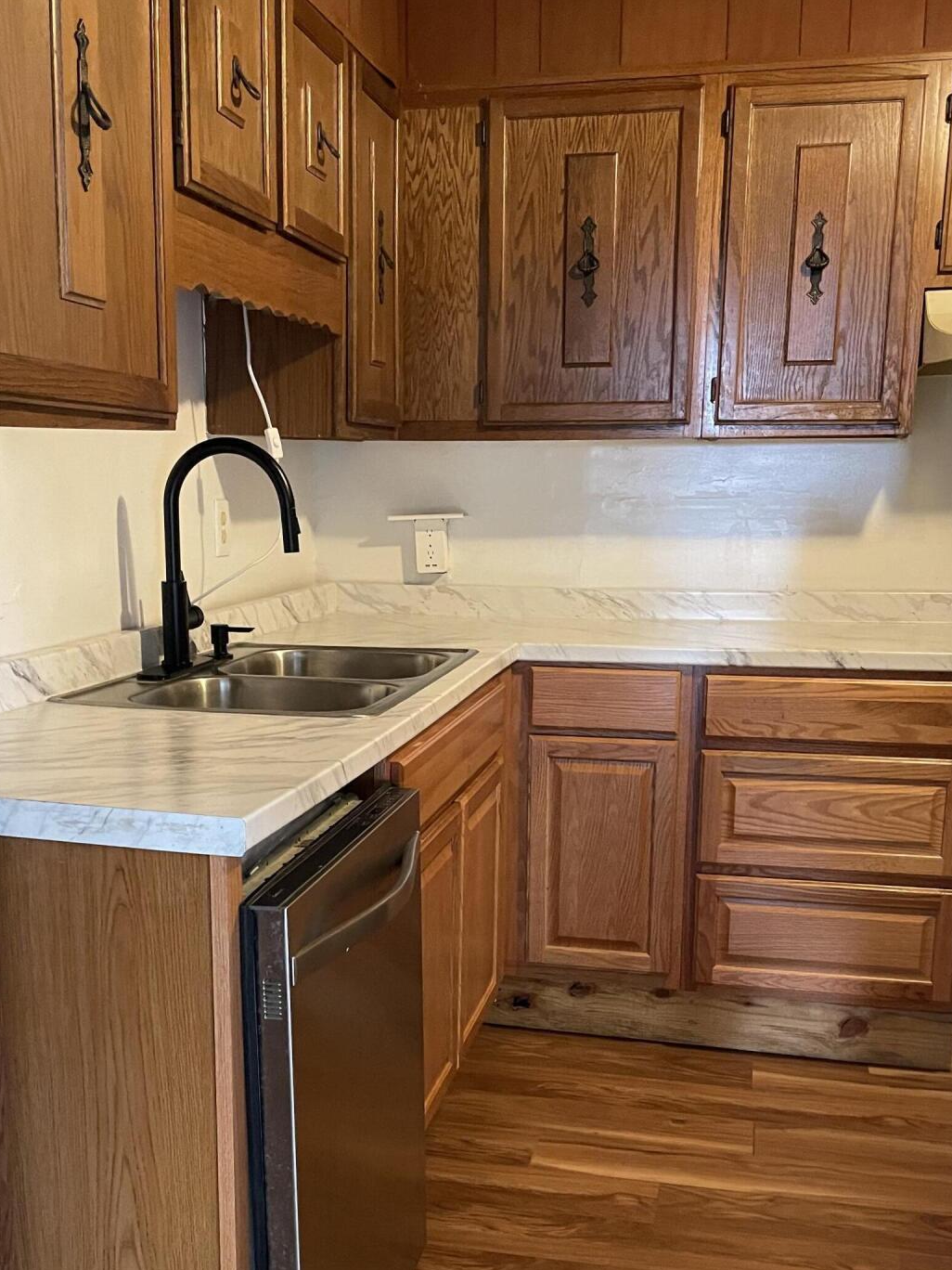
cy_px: 823
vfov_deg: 48.3
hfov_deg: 37.7
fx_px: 1393
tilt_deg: -13.8
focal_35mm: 38
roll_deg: +0.0
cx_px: 452
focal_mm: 4.2
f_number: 1.6
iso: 500
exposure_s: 1/40
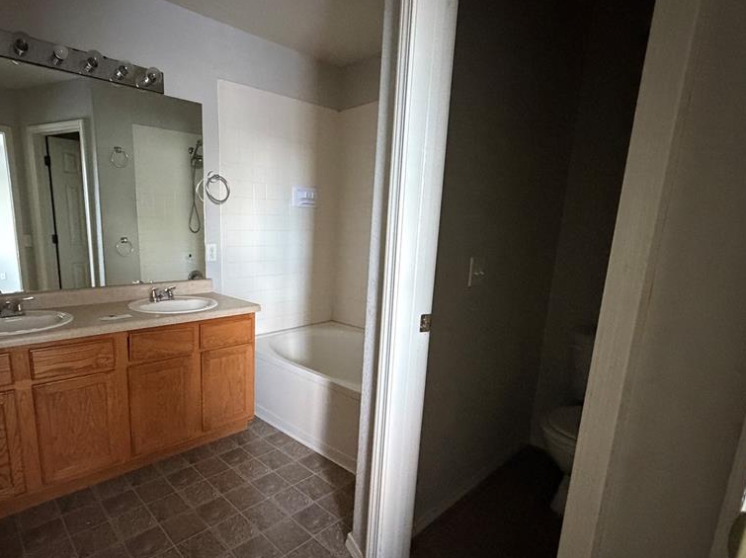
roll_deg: -0.1
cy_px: 311
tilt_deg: -11.6
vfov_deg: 68.4
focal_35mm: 19
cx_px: 283
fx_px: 409
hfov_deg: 83.2
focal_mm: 2.22
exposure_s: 1/42
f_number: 2.2
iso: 1250
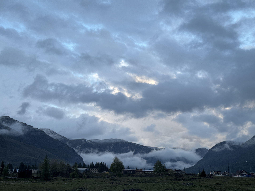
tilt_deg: +13.0
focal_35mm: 50
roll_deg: +0.3
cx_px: 131
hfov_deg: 38.2
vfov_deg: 29.1
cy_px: 99
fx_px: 368
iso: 64
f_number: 1.78
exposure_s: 1/425
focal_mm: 6.76
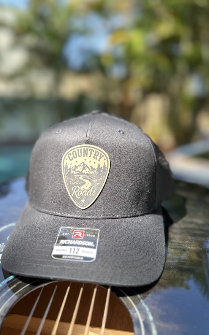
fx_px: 237
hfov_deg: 47.3
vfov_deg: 70.4
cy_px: 165
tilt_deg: -9.5
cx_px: 86
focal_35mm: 26
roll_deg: -1.1
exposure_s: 1/1361
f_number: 1.78
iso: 100
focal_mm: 6.76
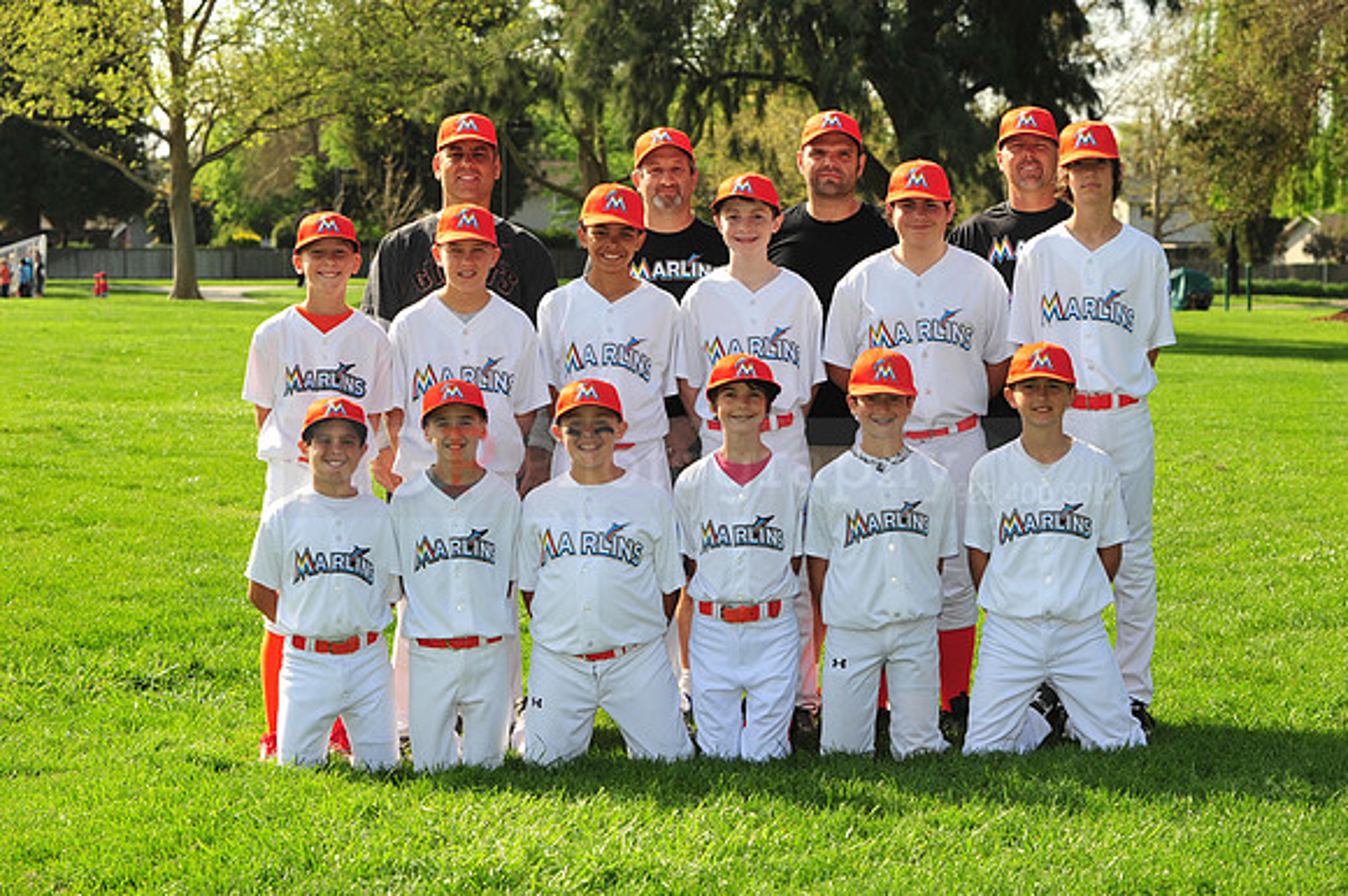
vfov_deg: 14.8
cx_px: 674
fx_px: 3443
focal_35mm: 92
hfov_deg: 22.2
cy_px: 448
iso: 200
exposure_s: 1/320
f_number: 8
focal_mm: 92
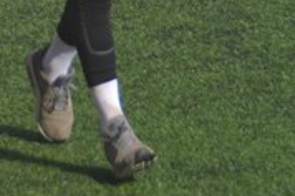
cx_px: -66
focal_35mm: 675
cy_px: -203
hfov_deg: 3.1
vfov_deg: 2.0
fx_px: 5521
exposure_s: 1/1600
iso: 400
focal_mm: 100
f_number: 6.3
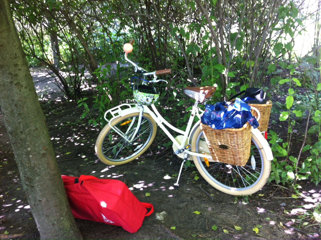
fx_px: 324
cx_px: 160
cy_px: 120
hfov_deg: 52.7
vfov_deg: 40.6
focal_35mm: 35
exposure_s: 1/17
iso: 80
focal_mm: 3.85
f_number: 2.8
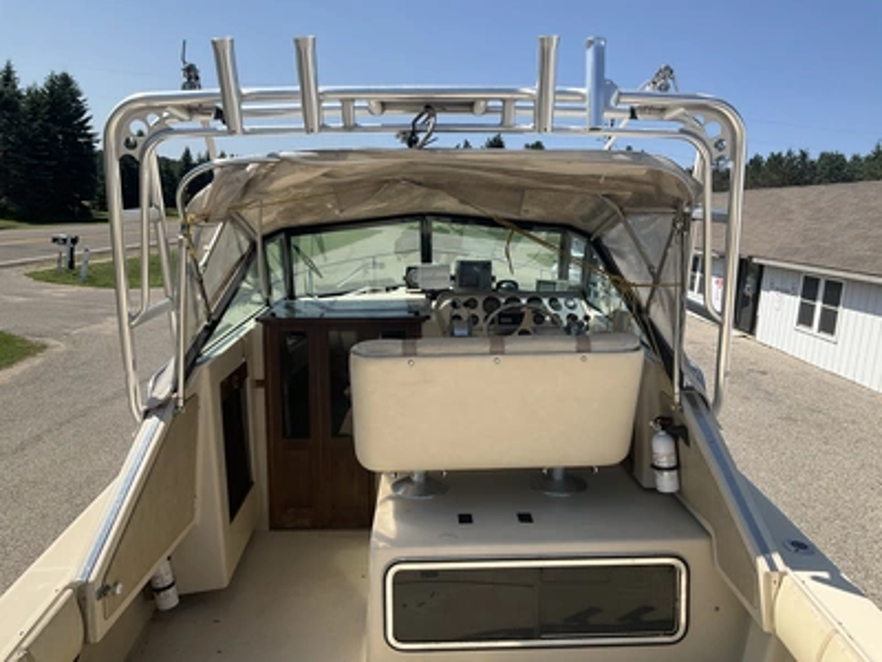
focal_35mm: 29
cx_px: 441
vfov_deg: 48.2
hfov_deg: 61.7
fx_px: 739
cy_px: 331
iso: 25
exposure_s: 1/2141
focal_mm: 3
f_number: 1.8
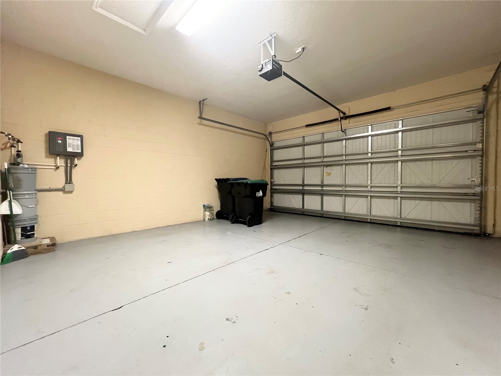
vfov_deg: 89.9
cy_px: 188
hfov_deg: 106.2
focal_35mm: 13
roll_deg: +0.0
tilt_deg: -2.4
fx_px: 188
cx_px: 250
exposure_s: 1/60
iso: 800
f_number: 1.8
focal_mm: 1.57
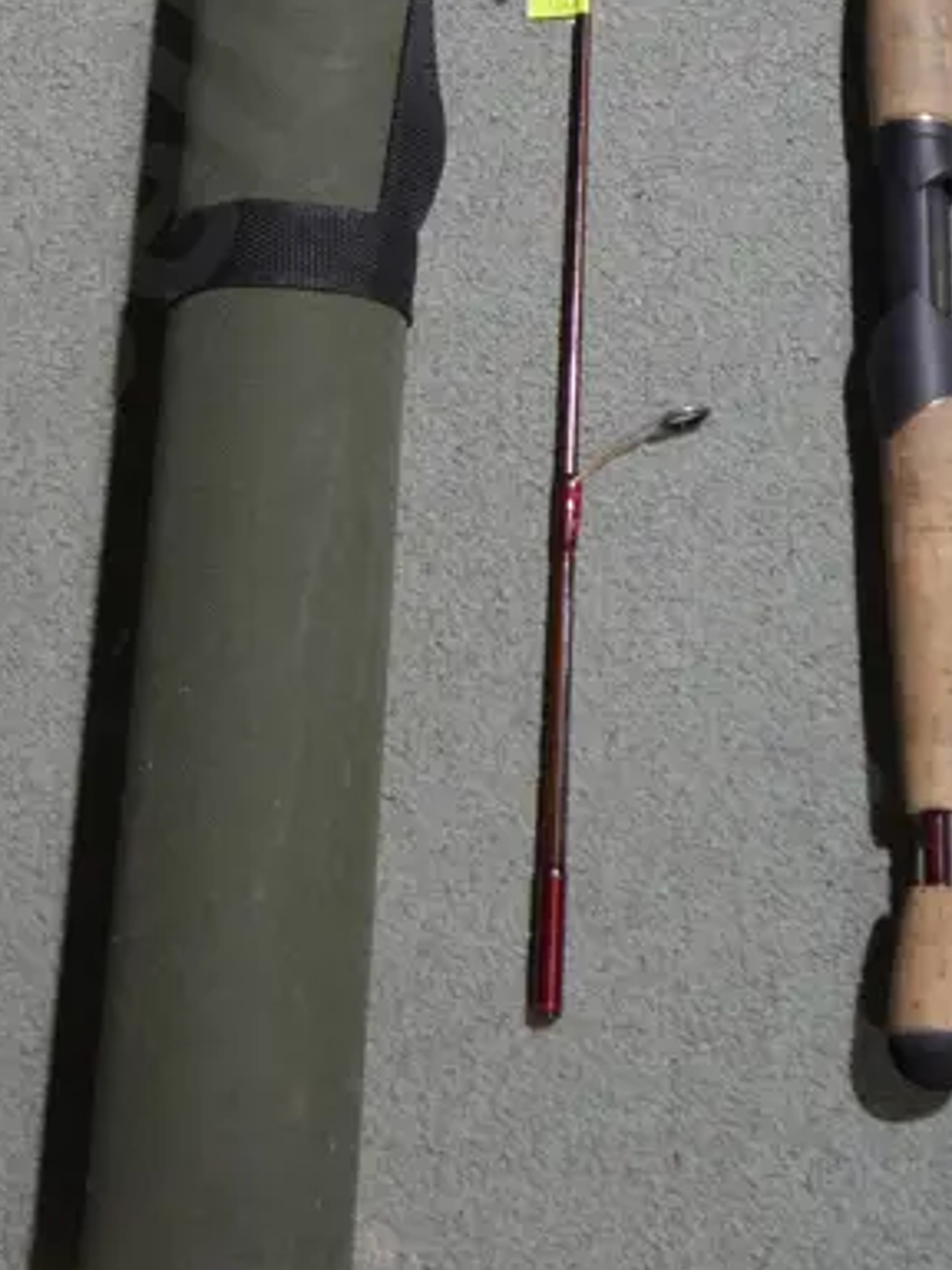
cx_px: 550
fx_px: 2934
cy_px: -311
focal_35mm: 80
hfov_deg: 18.4
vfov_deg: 22.3
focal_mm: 15
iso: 400
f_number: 3.6
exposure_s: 1/60
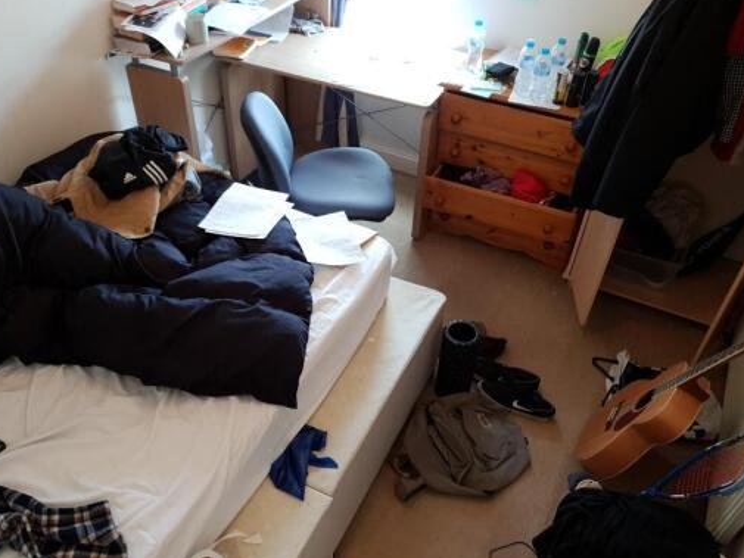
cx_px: 338
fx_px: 645
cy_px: 311
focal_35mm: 30
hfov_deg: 59.8
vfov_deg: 46.7
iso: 125
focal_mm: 4.3
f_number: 1.5
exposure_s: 1/50
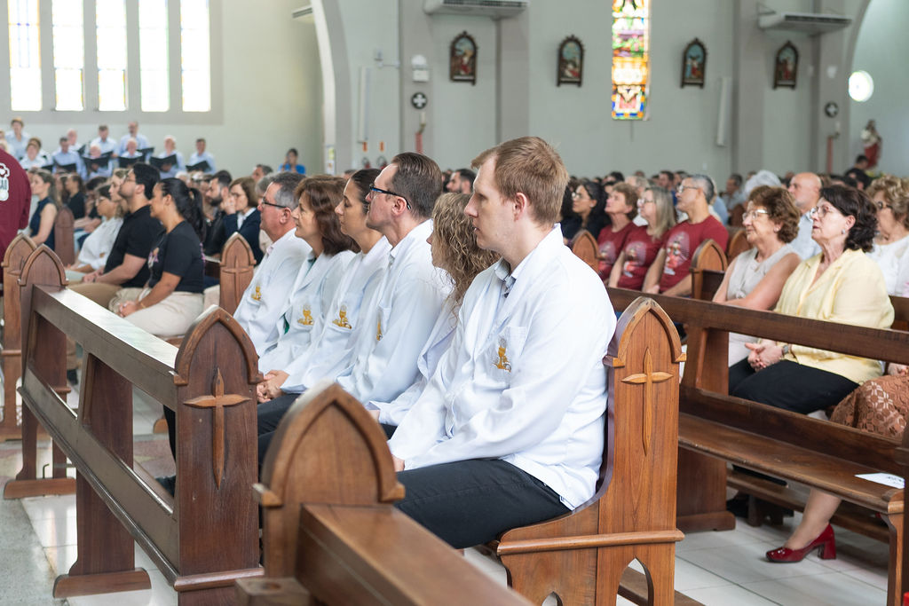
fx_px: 1366
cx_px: 450
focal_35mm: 54
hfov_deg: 36.8
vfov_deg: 25.0
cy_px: 303
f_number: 2.8
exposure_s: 1/160
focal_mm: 35
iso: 640
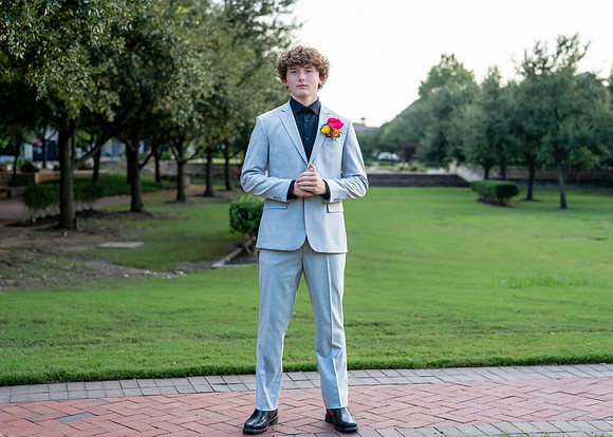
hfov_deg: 33.7
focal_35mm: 58
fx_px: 1011
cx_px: 322
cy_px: 215
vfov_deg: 24.4
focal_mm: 50
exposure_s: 1/500
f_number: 2.5
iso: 250
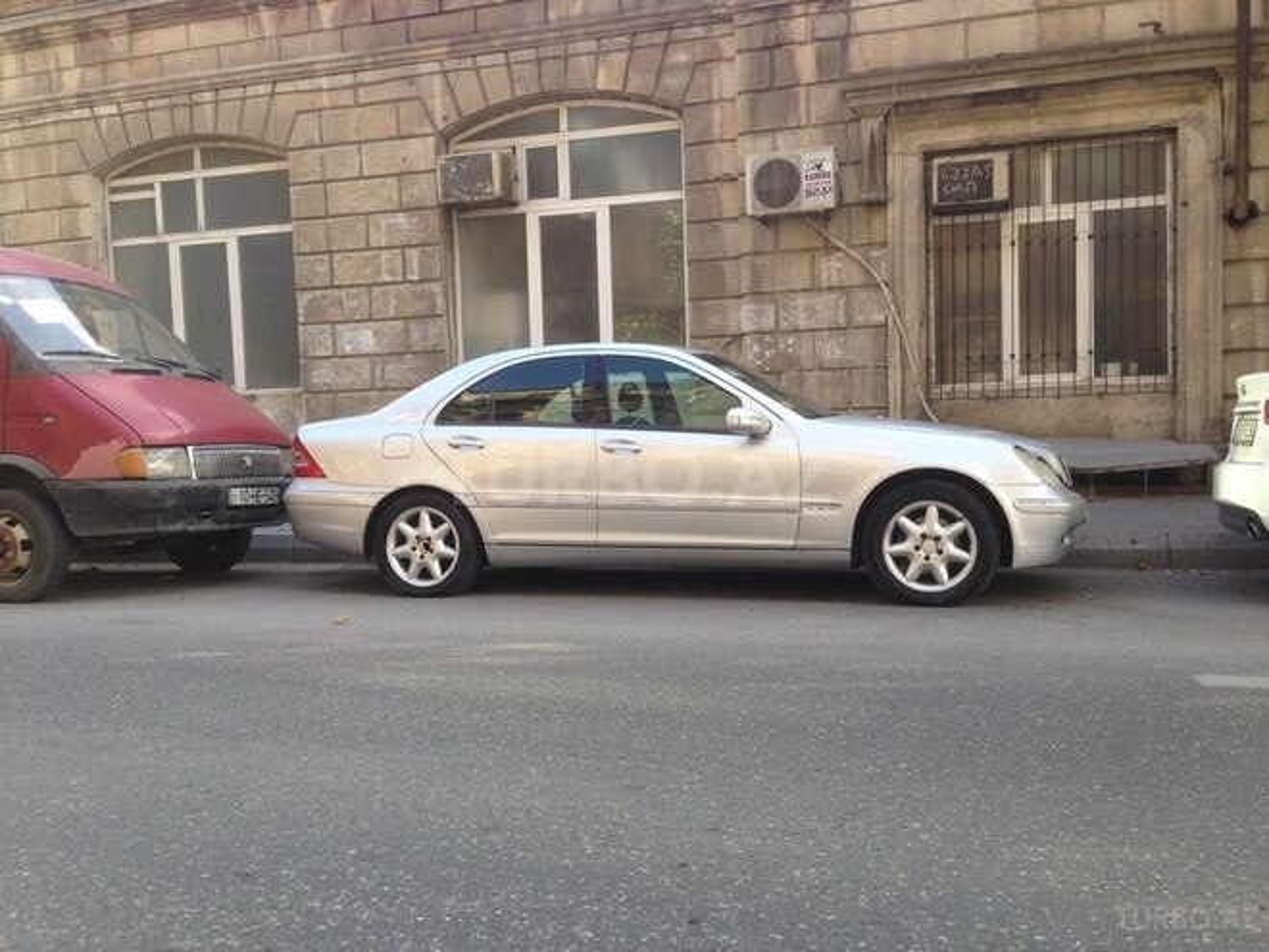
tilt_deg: -1.7
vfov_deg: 42.9
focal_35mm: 33
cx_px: 634
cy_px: 476
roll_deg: +0.8
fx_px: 1210
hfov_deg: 55.4
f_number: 2.4
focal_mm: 4.12
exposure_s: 1/159
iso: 50
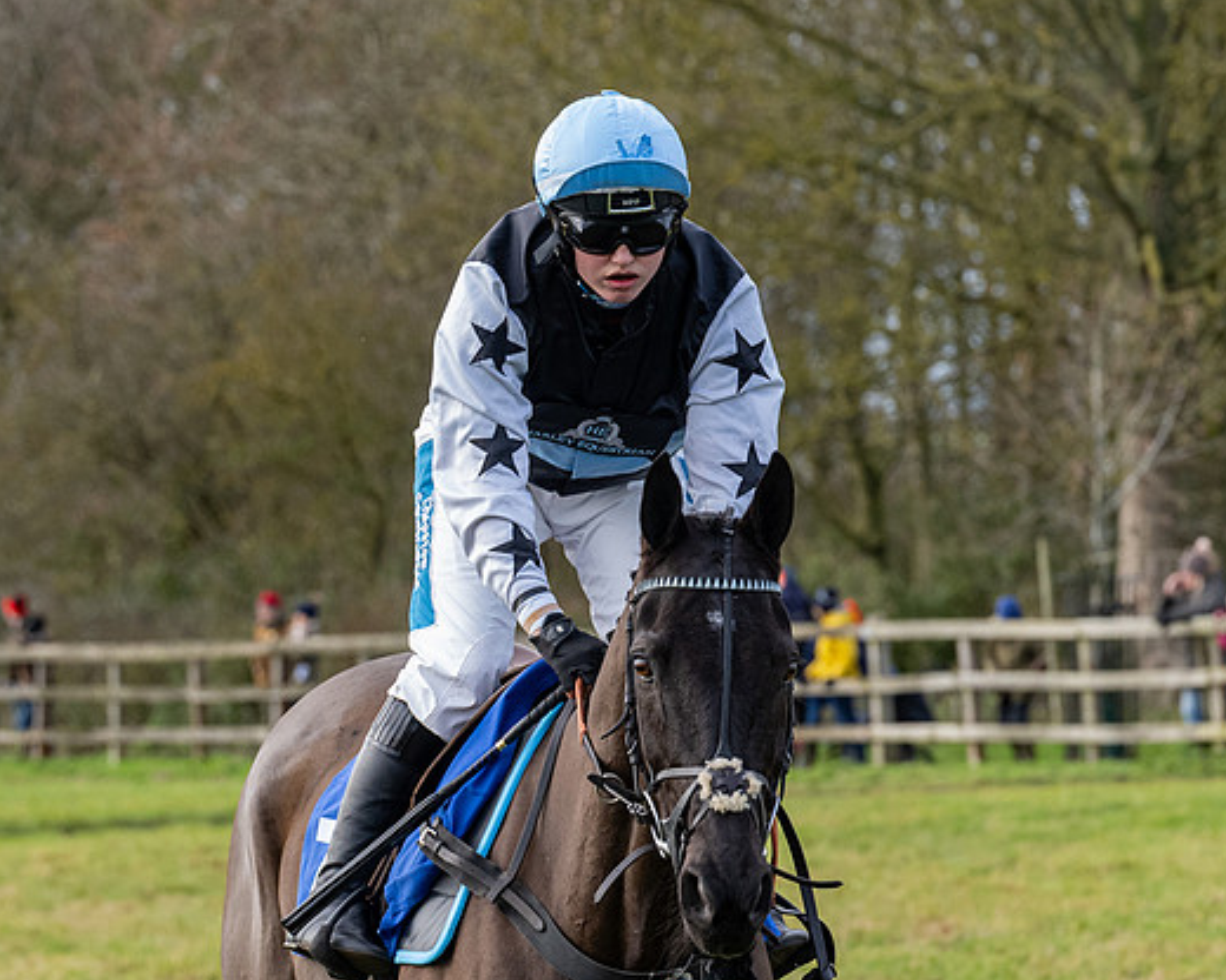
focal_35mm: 259
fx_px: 9398
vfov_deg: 6.0
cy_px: 574
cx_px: 756
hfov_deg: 7.5
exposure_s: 1/800
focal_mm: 110
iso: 800
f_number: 5
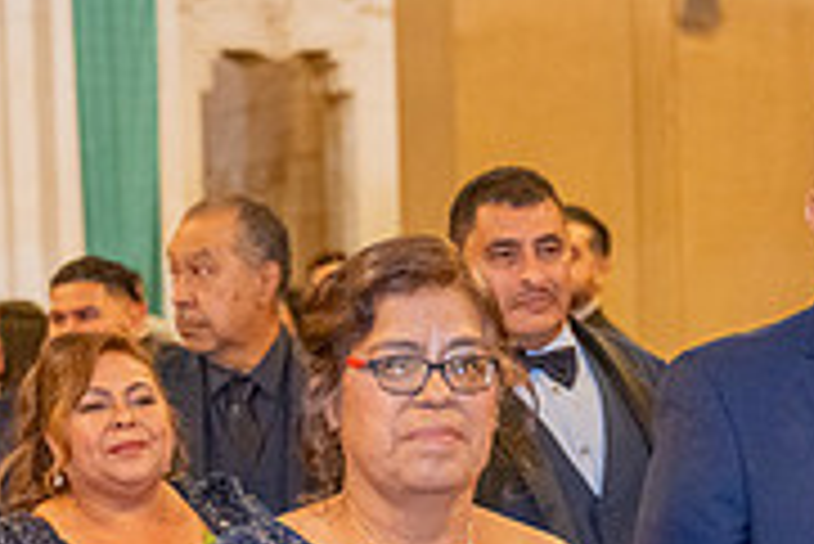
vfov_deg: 7.9
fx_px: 3915
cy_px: 717
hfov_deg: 11.8
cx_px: 634
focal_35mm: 173
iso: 2000
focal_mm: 54
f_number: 3.5
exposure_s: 1/200
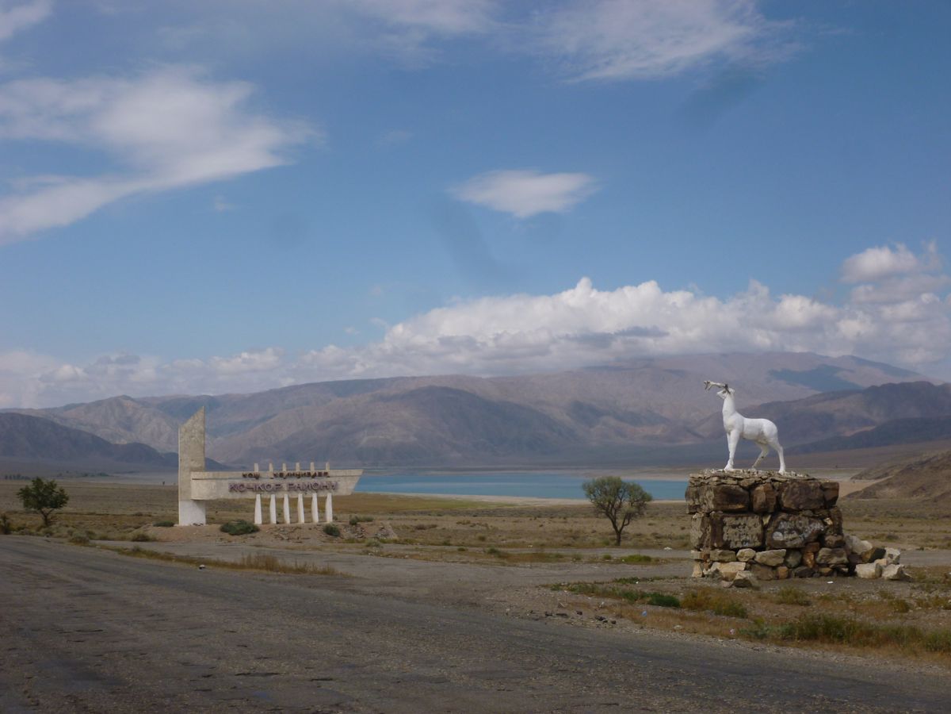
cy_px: 357
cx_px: 476
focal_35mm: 55
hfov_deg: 34.9
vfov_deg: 26.6
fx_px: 1511
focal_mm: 9.9
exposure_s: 1/1000
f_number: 4.2
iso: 100
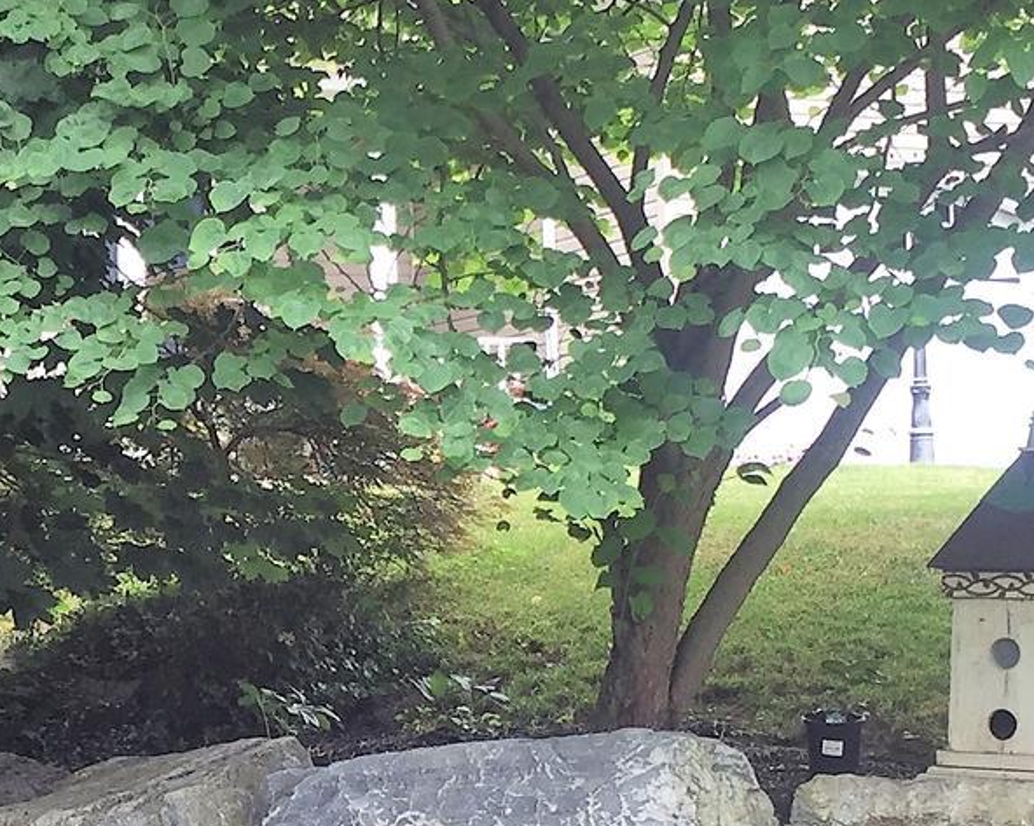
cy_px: 555
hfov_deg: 19.1
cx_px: 58
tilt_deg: +1.9
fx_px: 2998
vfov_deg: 15.7
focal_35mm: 98
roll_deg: +0.4
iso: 32
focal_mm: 4.15
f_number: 2.2
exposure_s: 1/169
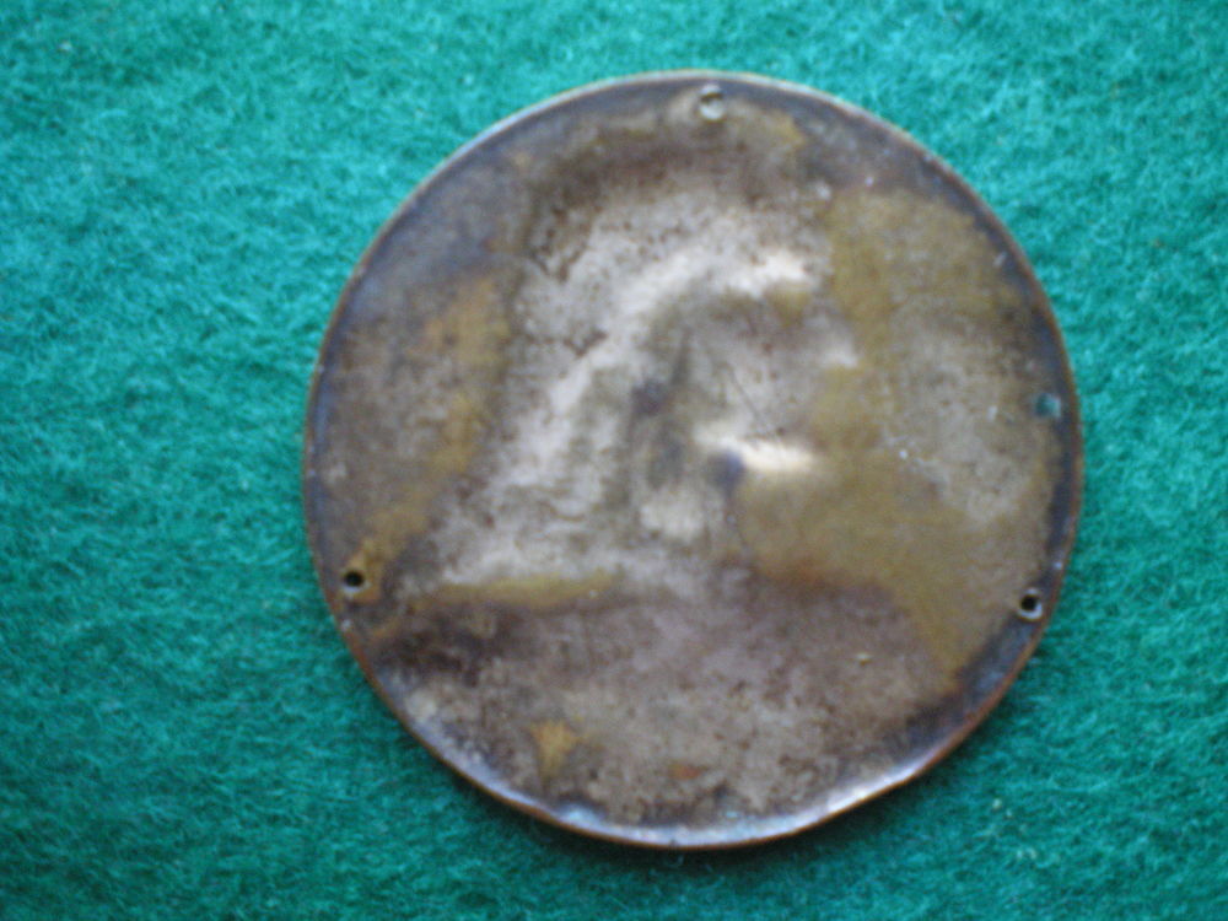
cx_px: 614
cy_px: 460
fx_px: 1348
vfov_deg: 37.7
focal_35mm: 38
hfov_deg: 49.0
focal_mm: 6.3
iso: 400
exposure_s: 1/4
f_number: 3.1
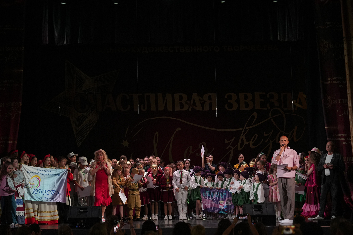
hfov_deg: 28.8
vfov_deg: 19.5
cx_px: 176
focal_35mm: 70
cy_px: 118
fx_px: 686
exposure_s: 1/250
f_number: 2.8
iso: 2000
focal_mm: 70
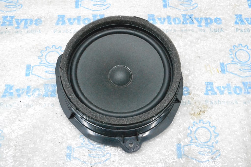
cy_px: 84
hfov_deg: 49.5
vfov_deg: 34.2
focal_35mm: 39
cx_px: 126
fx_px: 272
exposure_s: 1/125
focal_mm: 26
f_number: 10
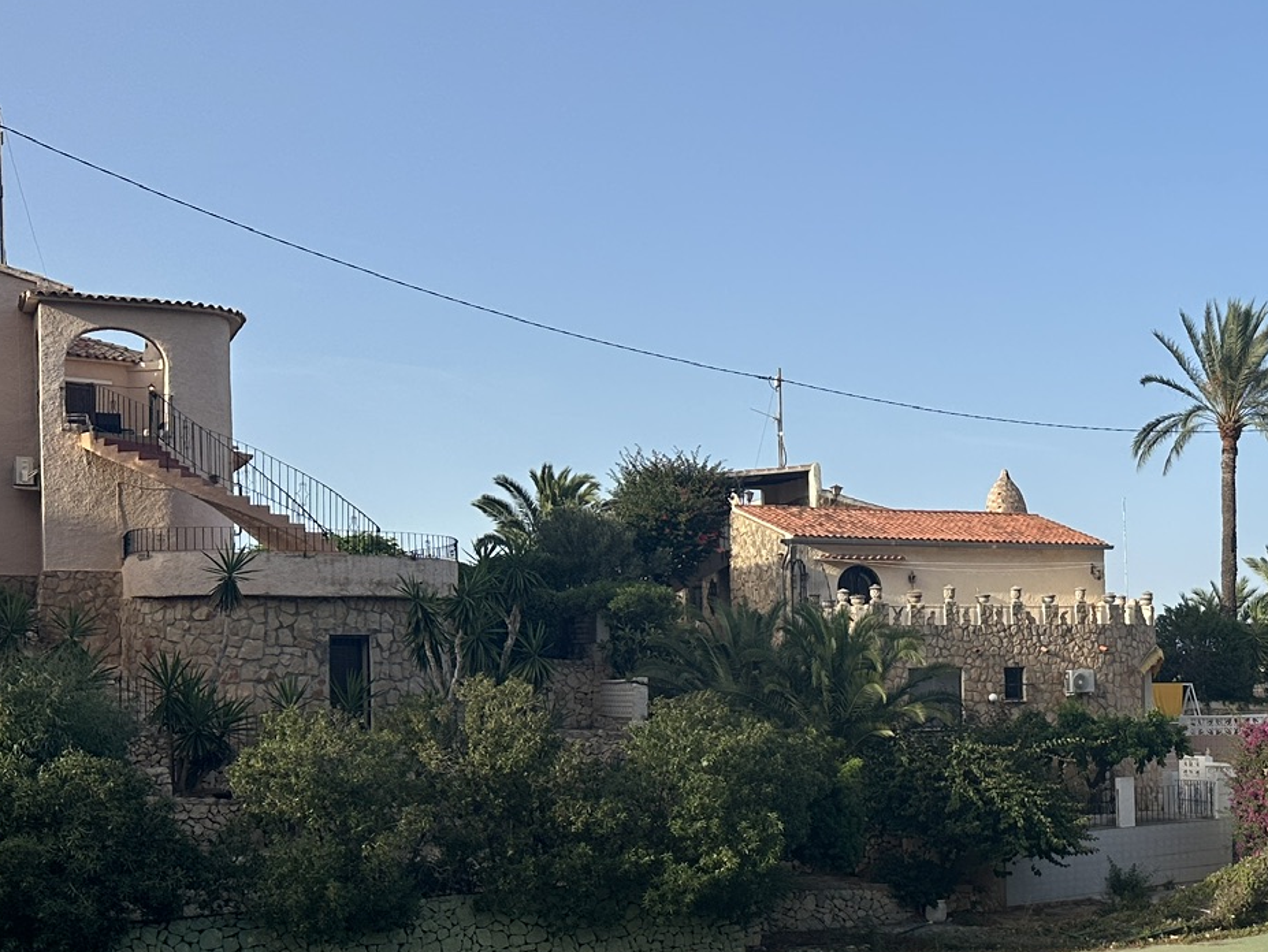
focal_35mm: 53
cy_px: 663
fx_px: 1942
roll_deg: +1.3
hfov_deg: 33.8
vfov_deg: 27.3
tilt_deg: +0.2
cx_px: 1185
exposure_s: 1/4545
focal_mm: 6.86
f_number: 1.78
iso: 80
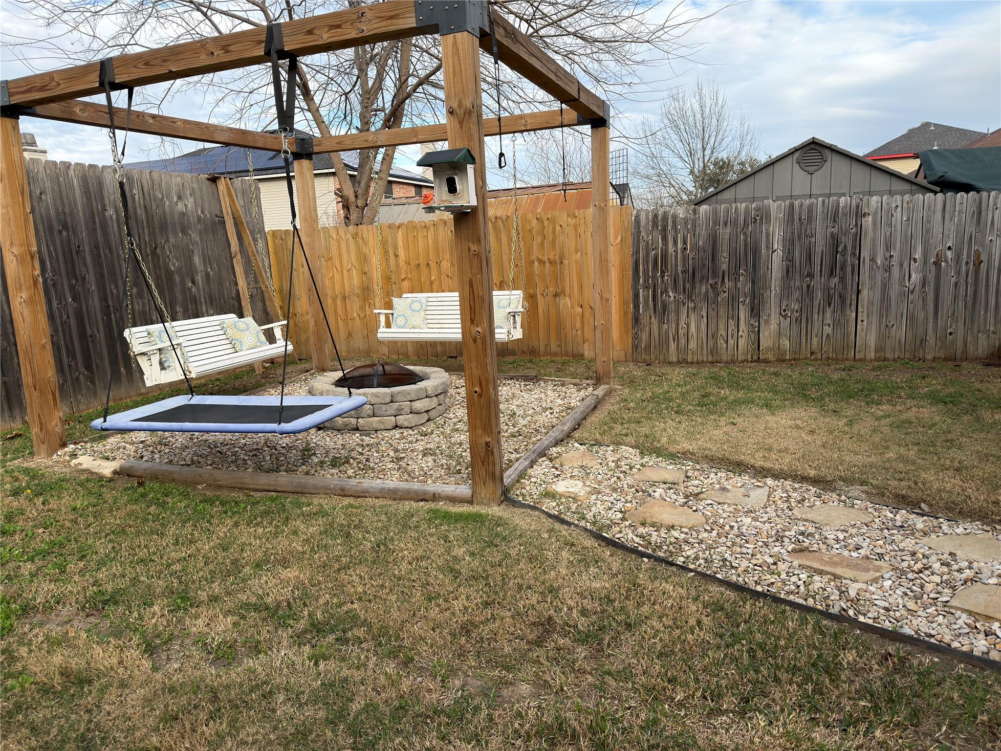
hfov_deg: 71.6
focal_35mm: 24
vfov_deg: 56.8
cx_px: 500
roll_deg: +3.5
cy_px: 376
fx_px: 694
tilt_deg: -7.6
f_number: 1.78
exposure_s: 1/1339
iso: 64
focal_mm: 6.76
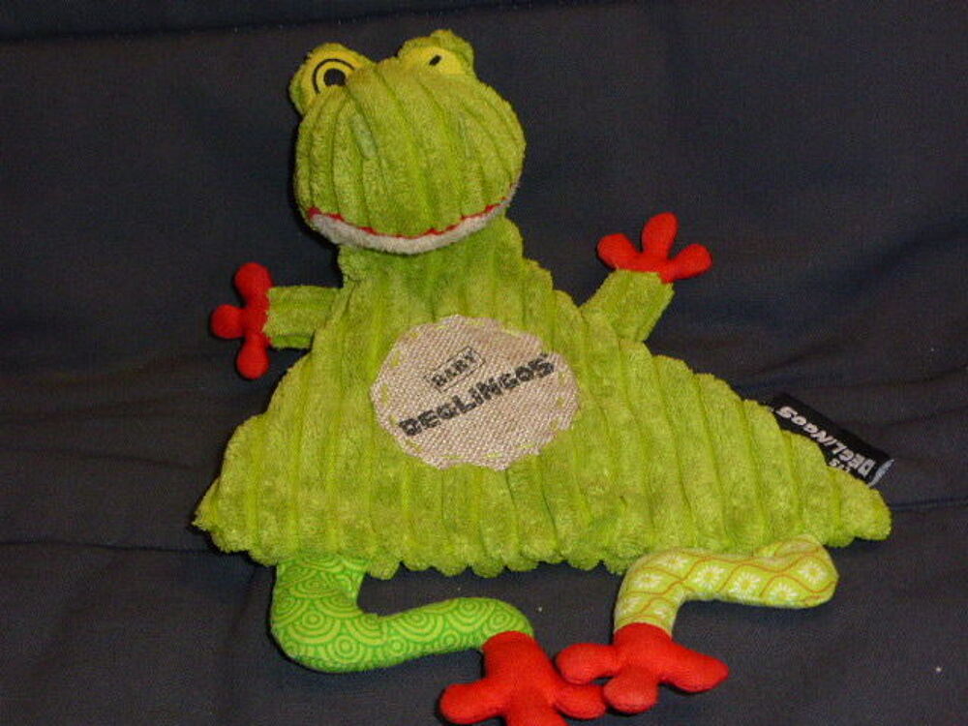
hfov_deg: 36.2
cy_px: 363
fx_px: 1482
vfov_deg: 27.5
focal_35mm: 53
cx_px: 484
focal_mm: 9
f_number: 4.4
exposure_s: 1/25
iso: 800
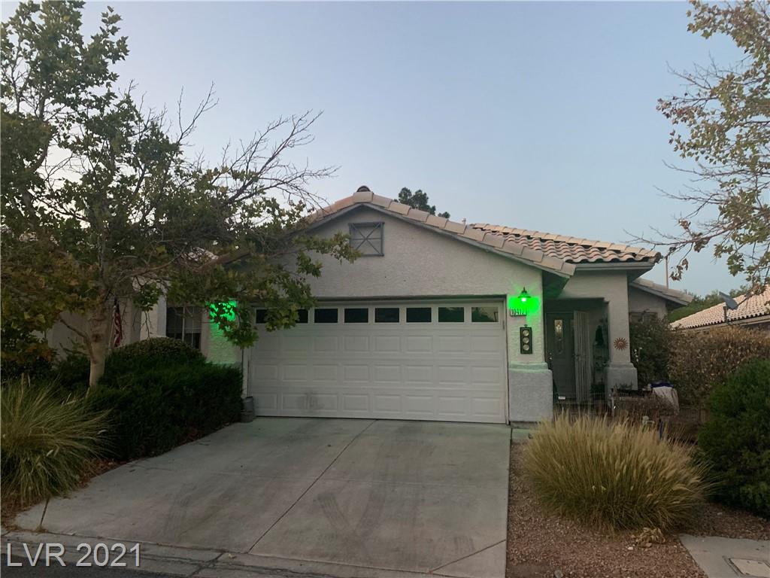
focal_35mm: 26
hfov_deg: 67.3
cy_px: 289
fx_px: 578
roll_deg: +0.3
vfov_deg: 53.1
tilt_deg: +5.5
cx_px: 385
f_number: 1.8
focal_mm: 4.25
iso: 400
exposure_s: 1/40
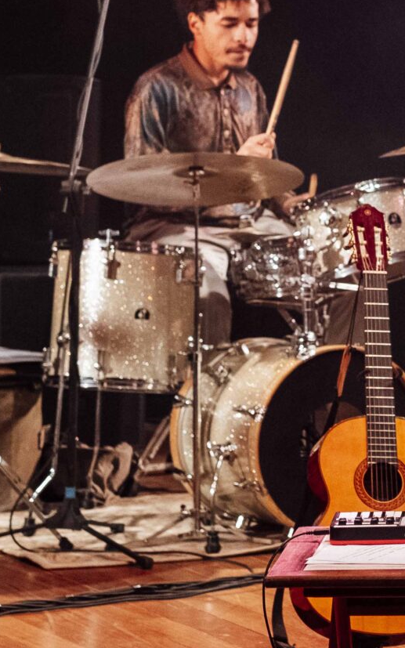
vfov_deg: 7.9
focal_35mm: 265
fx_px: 4679
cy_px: 164
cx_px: 913
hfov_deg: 4.8
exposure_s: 1/200
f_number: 2.5
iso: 2000
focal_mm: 56
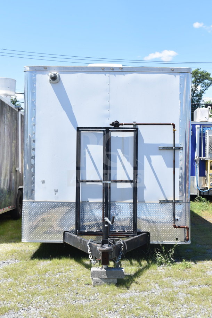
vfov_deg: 36.9
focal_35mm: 54
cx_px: 106
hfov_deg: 25.1
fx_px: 477
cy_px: 159
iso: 200
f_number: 8
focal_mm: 36
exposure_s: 1/250
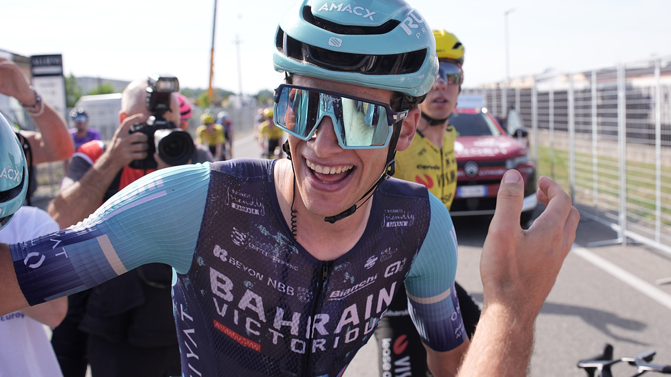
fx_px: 534
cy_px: 192
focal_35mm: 30
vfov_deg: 38.9
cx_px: 337
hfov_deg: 64.3
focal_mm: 28
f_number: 4.5
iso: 250
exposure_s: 1/1000
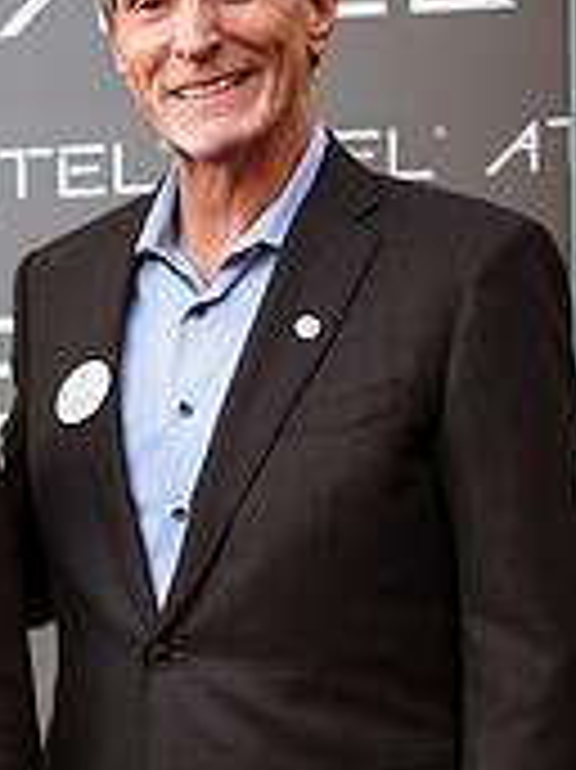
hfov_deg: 12.4
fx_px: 2532
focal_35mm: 114
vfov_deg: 17.2
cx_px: -261
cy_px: 529
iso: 640
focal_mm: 35
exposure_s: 1/640
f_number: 1.8
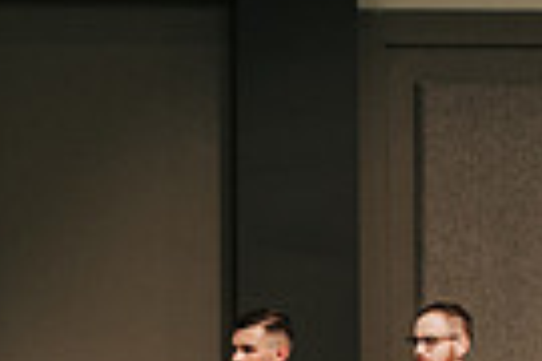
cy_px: 490
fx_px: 4817
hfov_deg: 6.4
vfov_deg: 4.3
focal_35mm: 320
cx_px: -210
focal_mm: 50
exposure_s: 1/200
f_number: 3.2
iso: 1000
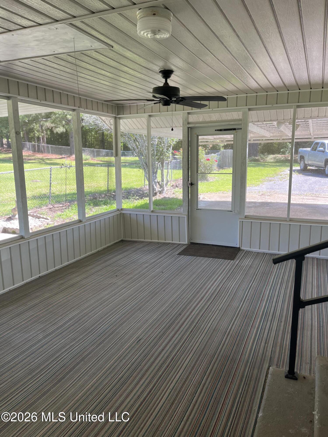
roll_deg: +1.3
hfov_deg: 53.1
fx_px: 328
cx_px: 164
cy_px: 218
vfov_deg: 67.3
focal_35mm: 26
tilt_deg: -11.8
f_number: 1.6
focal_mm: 5.1
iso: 40
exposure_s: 1/121
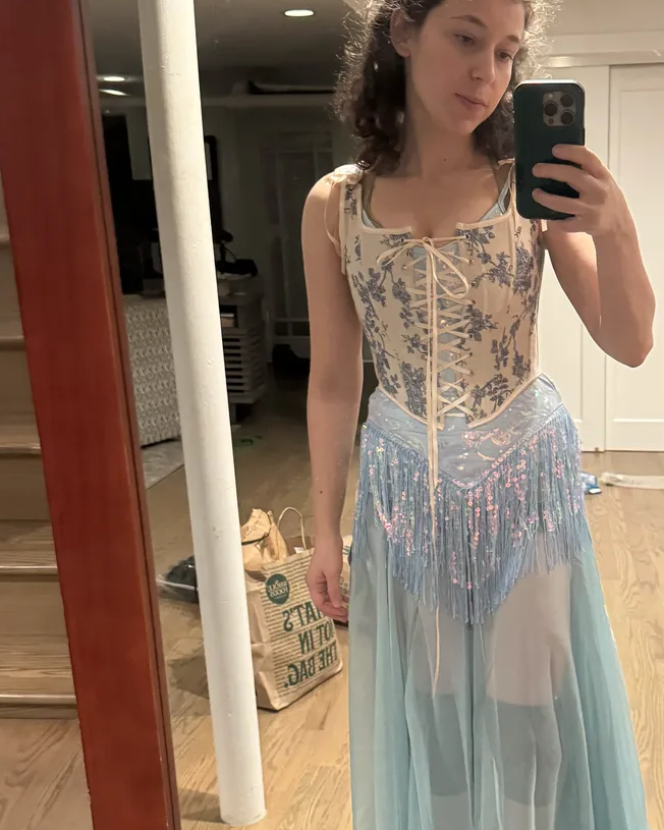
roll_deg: +2.1
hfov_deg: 32.6
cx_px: 425
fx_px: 1130
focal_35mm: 46
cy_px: 524
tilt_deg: -22.0
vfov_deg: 40.0
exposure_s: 1/60
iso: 800
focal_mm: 6.76
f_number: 1.78
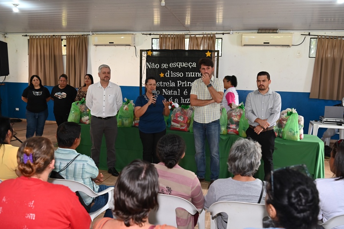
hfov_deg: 58.7
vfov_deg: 41.1
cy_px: 114
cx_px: 172
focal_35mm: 32
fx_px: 306
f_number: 4
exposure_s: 1/60
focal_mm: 32
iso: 900
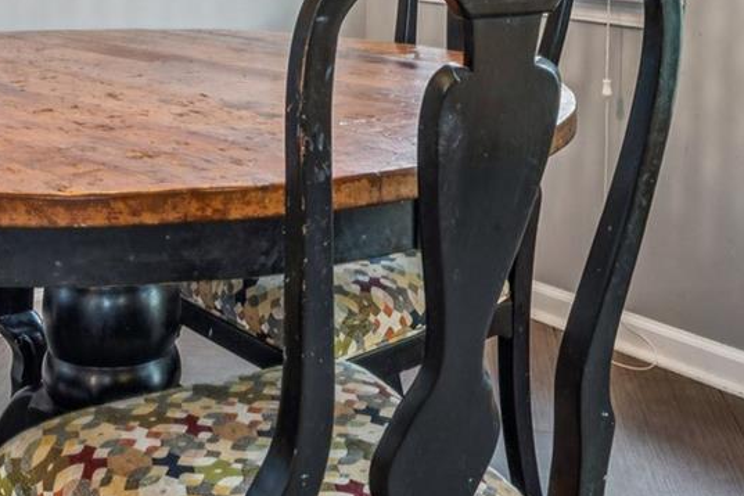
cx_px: 193
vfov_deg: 19.9
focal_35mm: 64
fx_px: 1324
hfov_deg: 30.9
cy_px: -105
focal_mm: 16.8
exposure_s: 3.2
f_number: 13
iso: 100
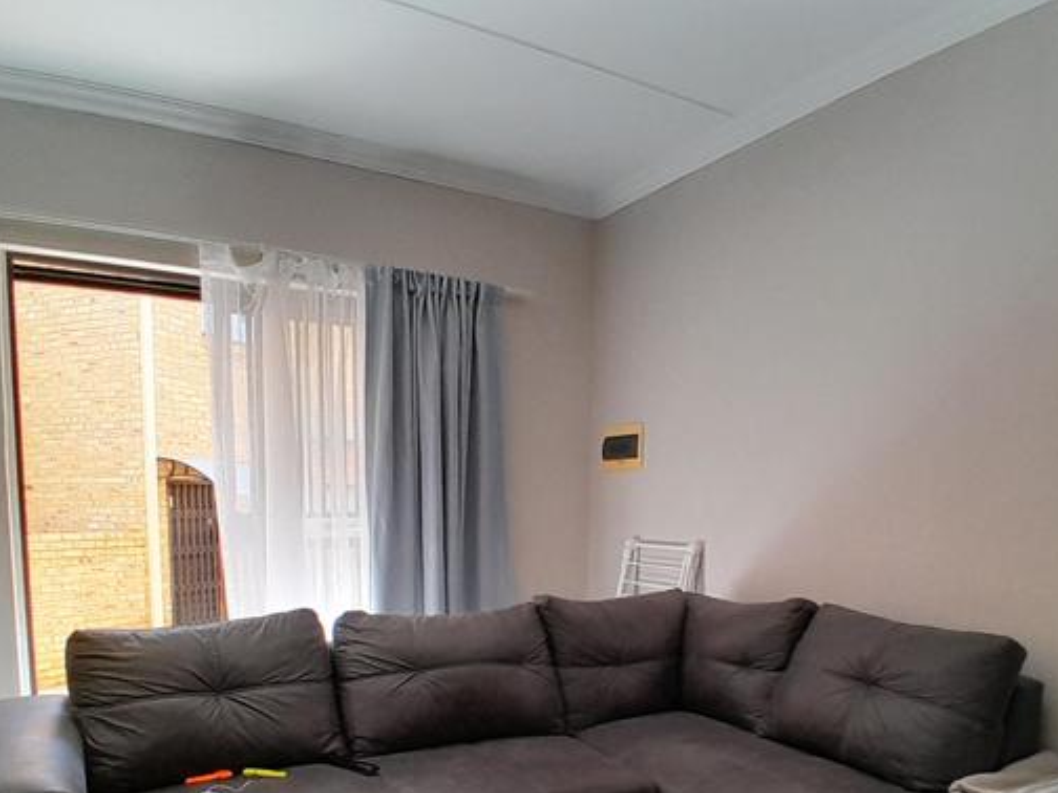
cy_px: 594
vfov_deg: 49.3
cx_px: 548
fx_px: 825
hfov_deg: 65.3
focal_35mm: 27
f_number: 2.2
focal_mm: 1.46
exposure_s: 1/50
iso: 50
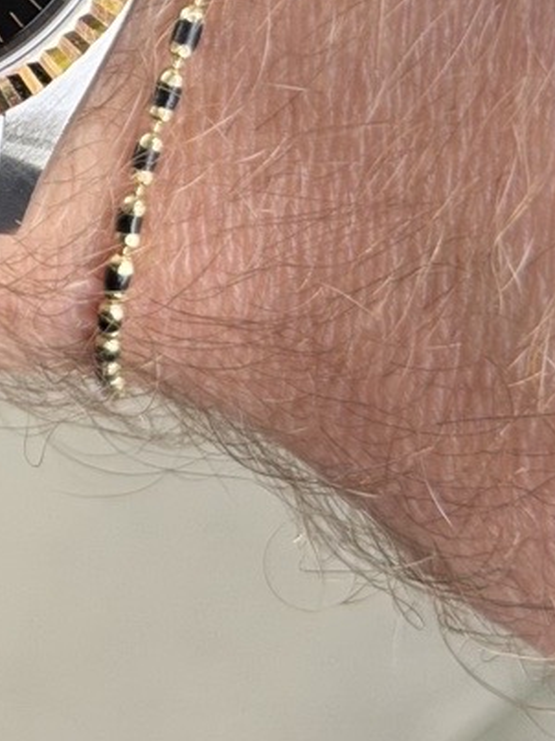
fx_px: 3059
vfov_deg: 13.7
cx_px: -186
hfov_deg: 10.1
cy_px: 171
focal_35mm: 143
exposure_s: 1/60
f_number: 1.78
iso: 100
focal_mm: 6.76
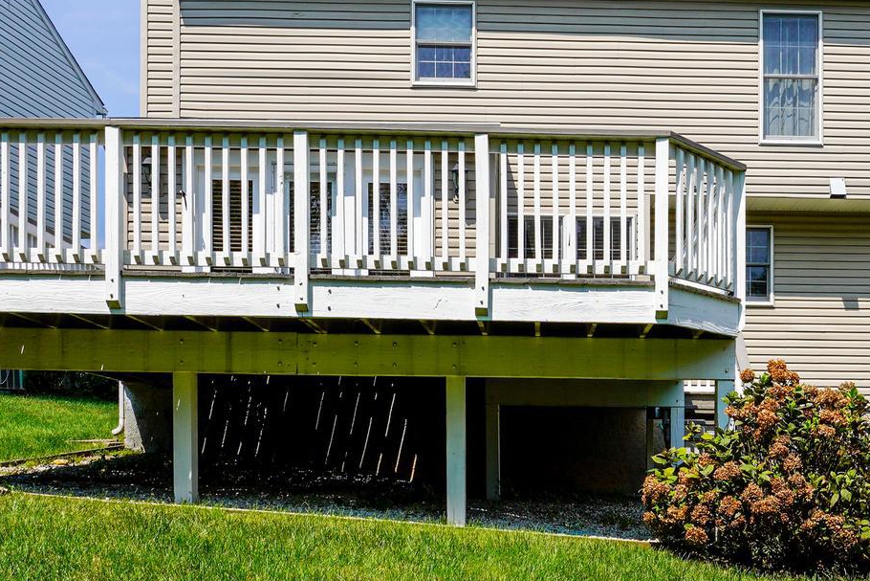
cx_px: 652
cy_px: 167
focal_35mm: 36
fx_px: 870
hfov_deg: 50.9
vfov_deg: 36.3
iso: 100
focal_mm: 16
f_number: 13
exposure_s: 1/125
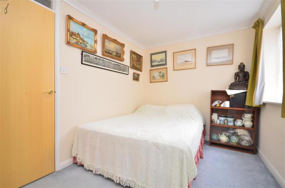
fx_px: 118
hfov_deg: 100.5
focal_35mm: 15
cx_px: 142
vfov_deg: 77.0
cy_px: 94
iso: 200
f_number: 5
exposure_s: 1/6
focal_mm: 10
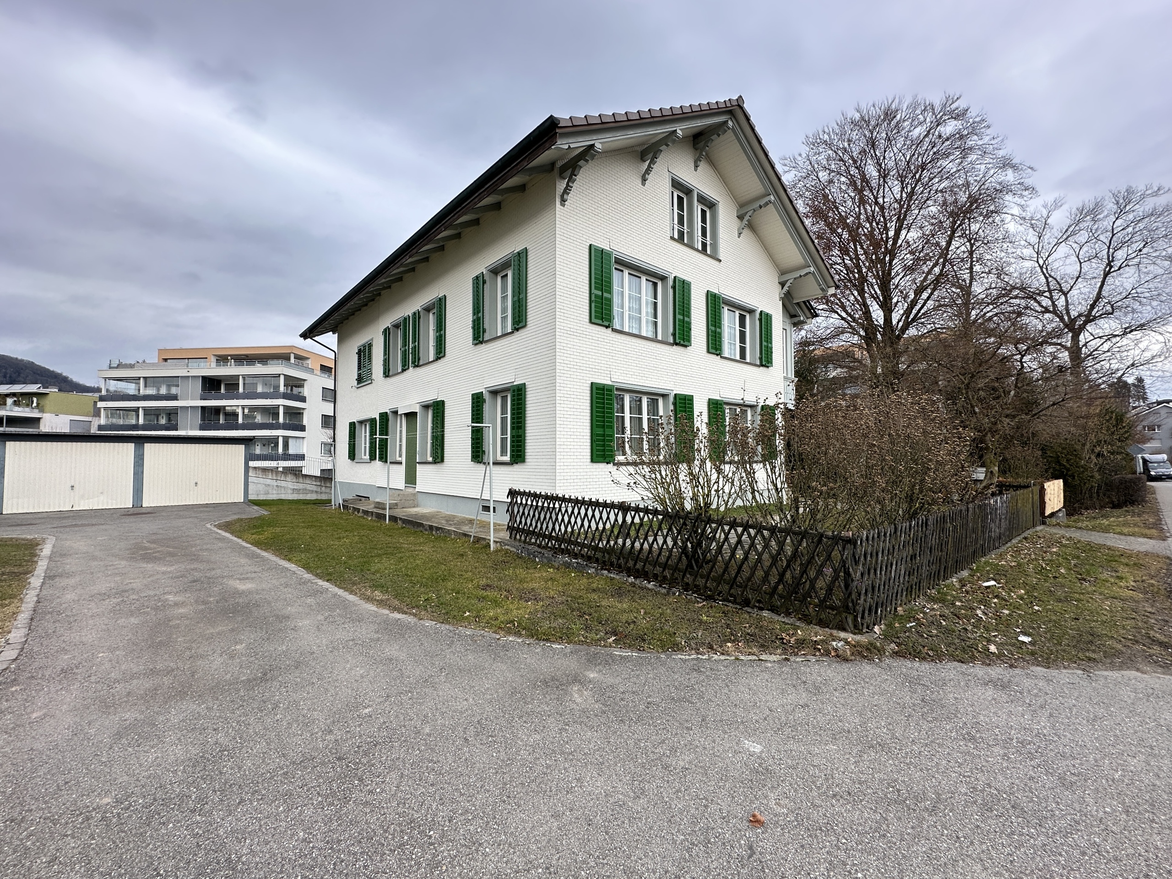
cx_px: 586
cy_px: 440
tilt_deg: +2.0
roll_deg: +1.7
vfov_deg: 85.7
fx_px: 474
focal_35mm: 14
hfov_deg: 102.1
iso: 40
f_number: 2.2
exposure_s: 1/303
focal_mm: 2.22
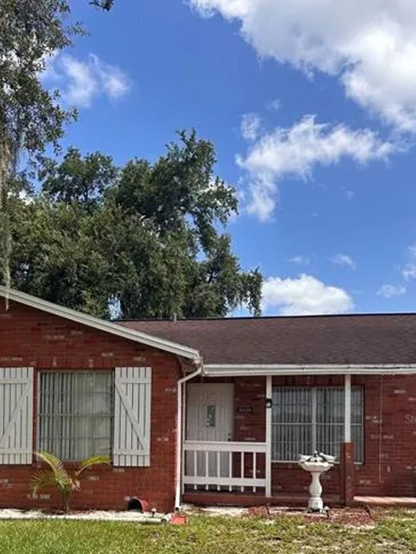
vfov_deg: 47.1
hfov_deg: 37.2
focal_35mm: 38
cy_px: 418
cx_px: 127
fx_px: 609
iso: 80
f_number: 1.78
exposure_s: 1/3247
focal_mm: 6.86
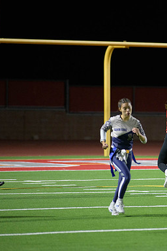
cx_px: 154
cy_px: 125
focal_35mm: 302
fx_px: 2101
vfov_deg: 6.8
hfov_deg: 4.5
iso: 4500
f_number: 2.8
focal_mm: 200
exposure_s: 1/640
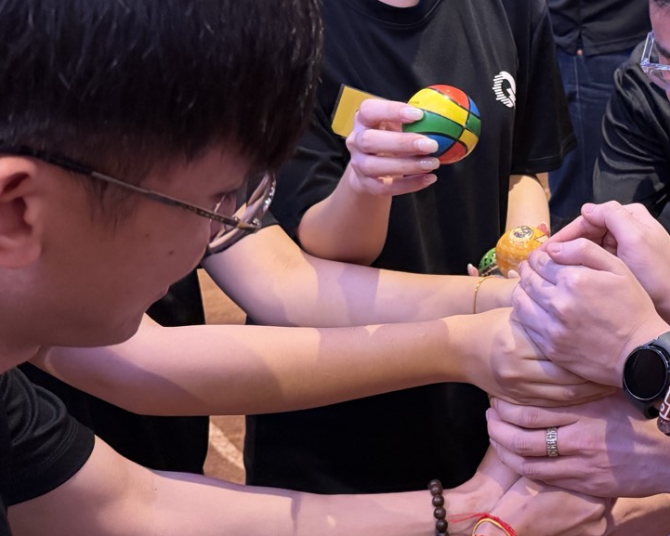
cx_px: 577
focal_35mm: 52
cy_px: 246
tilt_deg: -23.8
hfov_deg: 34.4
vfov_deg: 29.1
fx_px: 1031
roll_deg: +0.5
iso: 800
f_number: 1.78
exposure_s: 1/58
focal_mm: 6.76
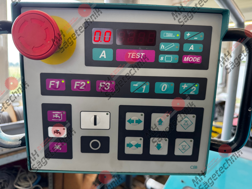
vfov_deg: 56.8
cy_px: 94
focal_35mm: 24
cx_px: 126
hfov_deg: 71.6
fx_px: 175
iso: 200
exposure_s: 1/100
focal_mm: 6.76
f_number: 1.78
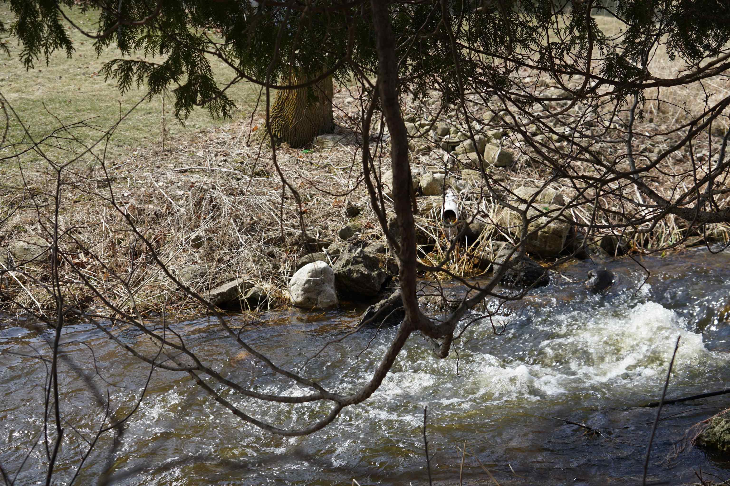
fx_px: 912
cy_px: 243
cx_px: 365
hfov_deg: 43.6
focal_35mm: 45
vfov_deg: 29.9
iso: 100
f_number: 6.3
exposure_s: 1/200
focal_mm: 45
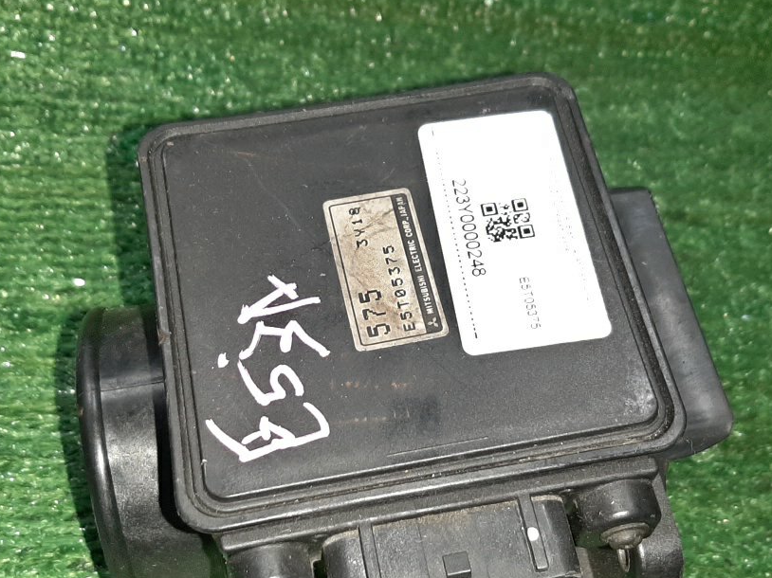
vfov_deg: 31.3
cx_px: 390
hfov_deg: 41.2
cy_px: 371
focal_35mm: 46
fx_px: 1026
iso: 237
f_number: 1.7
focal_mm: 3.93
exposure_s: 1/50
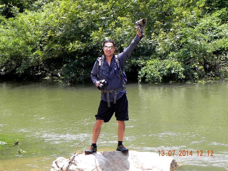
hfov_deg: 20.7
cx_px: 114
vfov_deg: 15.6
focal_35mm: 95
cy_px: 86
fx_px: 626
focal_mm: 16.9
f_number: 4
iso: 160
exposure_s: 1/430
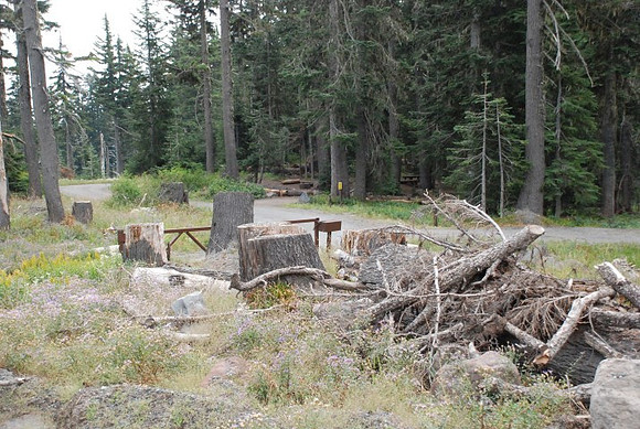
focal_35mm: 52
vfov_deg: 25.9
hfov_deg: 37.8
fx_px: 935
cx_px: 320
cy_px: 214
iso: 1600
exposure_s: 1/2000
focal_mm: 35
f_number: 4.5
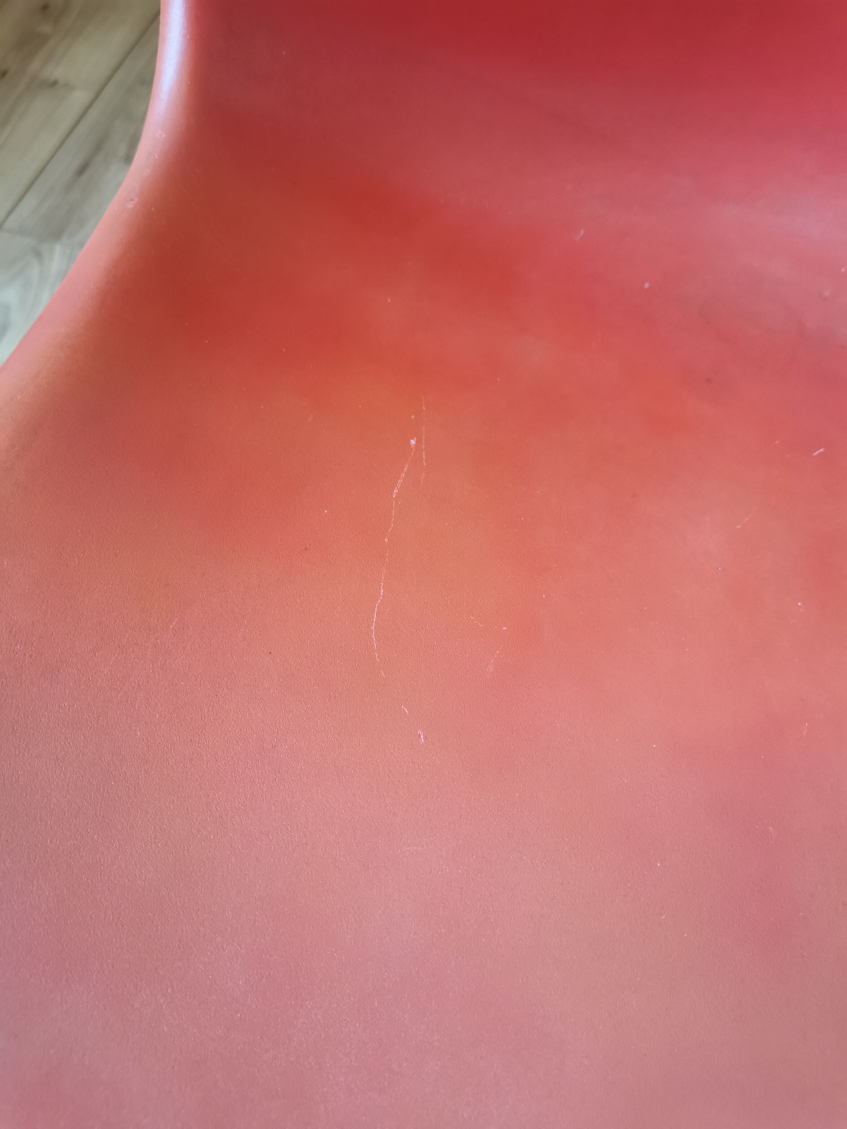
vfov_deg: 65.3
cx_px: 424
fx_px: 881
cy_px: 564
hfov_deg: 51.4
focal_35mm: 27
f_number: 1.8
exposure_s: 1/33.3
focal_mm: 5.58
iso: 500
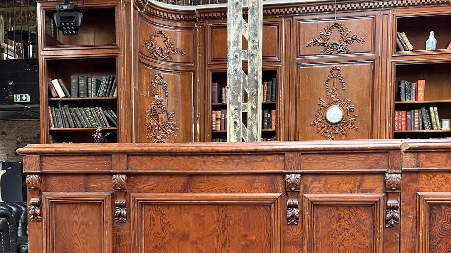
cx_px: 226
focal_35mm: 38
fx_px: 454
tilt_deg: -2.8
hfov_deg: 52.8
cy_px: 209
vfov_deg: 30.3
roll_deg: +0.5
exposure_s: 1/64
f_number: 1.5
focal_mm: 5.7
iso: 125
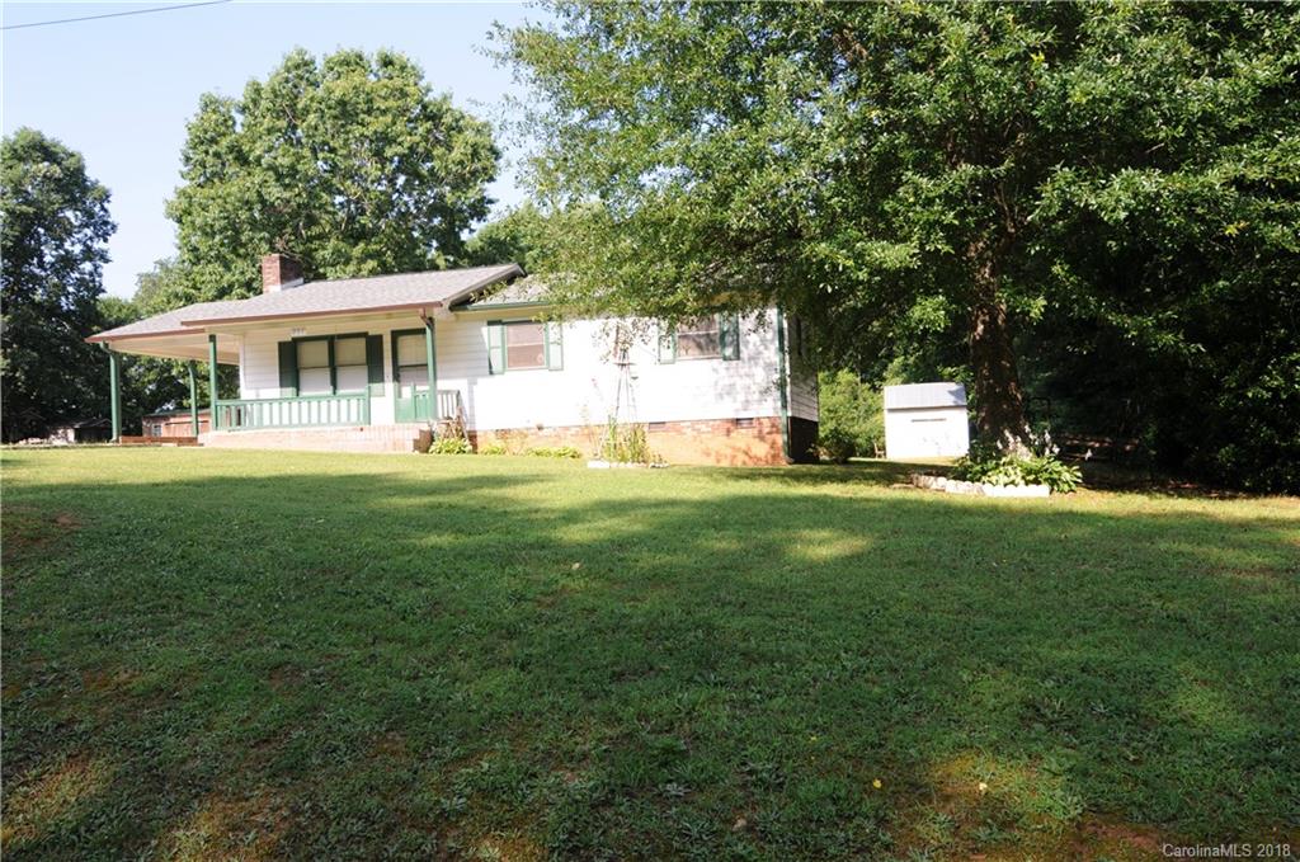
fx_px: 1027
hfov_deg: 64.6
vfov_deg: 45.5
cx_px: 650
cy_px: 431
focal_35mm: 28
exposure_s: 1/250
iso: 200
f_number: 6.3
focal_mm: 19
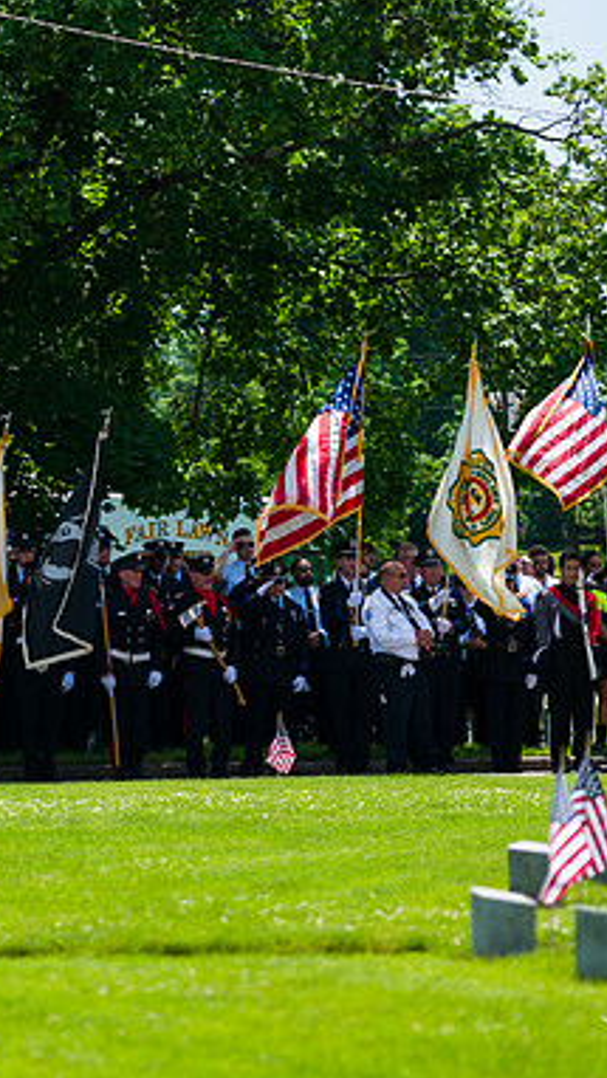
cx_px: 54
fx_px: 4776
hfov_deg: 7.3
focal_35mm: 167
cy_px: 542
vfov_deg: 12.9
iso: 200
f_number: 3.2
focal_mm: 105
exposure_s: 1/2500
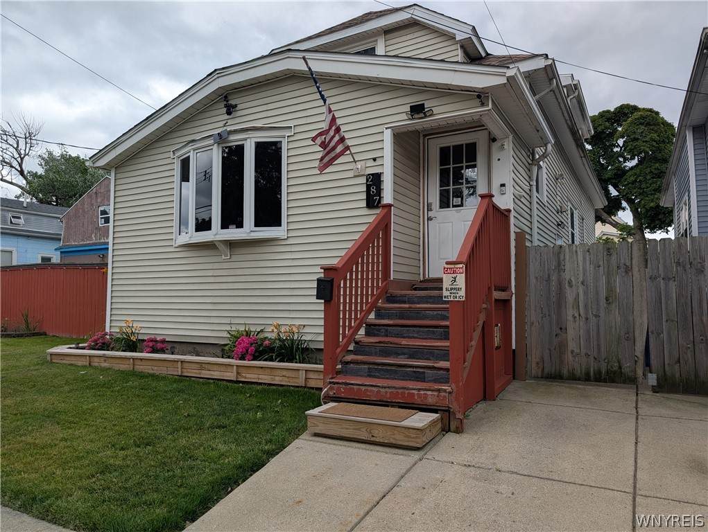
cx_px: 354
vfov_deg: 56.9
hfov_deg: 71.5
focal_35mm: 24
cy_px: 266
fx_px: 491
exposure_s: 1/334
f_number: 1.68
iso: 21
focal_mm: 6.9
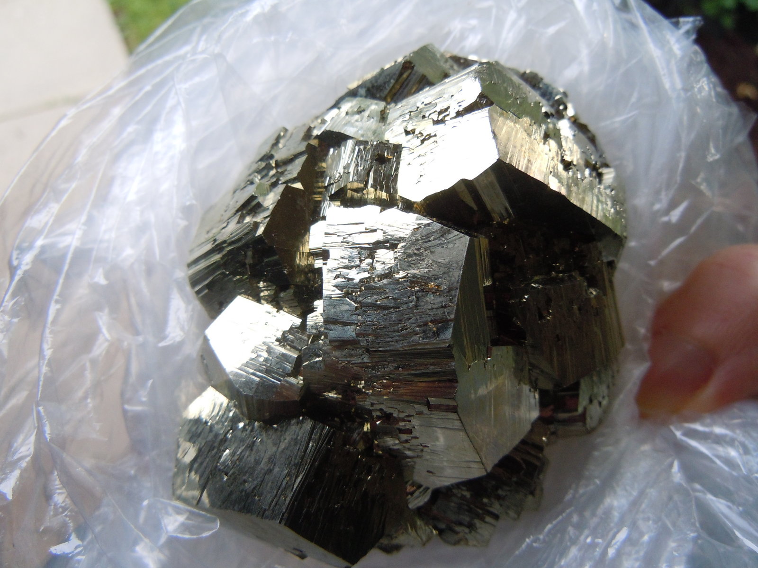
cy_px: 284
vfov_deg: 46.8
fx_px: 657
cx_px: 379
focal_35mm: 30
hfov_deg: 60.0
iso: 250
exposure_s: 1/60
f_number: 3.5
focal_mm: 5.4
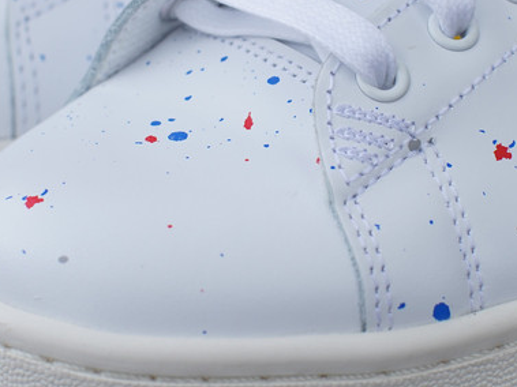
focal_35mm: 130
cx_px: 263
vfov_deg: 11.3
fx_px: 1941
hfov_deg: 15.2
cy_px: 60
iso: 100
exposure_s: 1/80
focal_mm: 50
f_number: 7.1
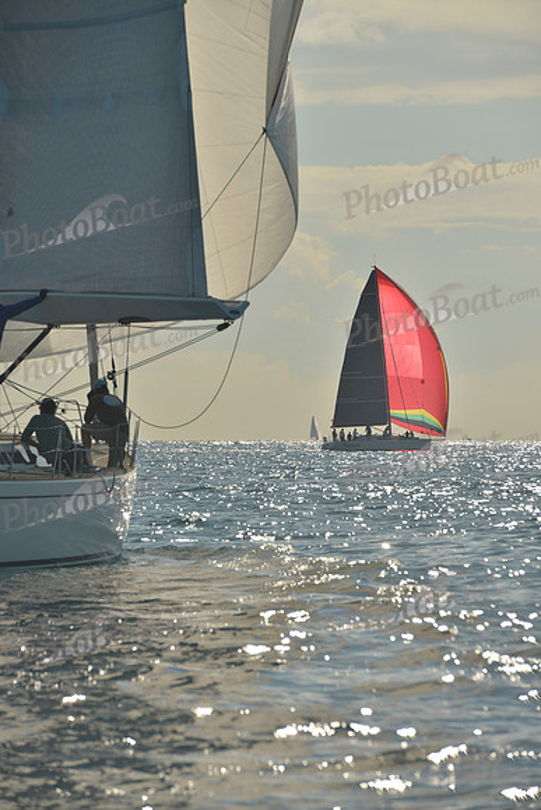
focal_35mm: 200
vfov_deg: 10.3
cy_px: 405
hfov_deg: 6.9
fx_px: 4505
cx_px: 270
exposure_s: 1/640
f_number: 10
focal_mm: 200
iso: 200
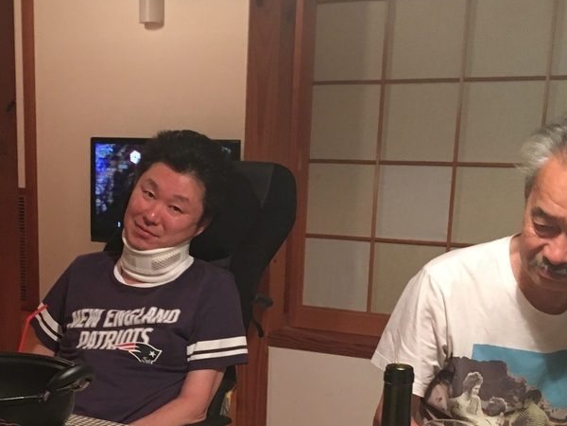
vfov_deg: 24.8
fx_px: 950
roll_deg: -0.7
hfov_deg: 32.8
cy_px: 345
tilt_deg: -12.2
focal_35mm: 58
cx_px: 166
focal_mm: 4.15
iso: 200
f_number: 2.2
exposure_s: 1/17
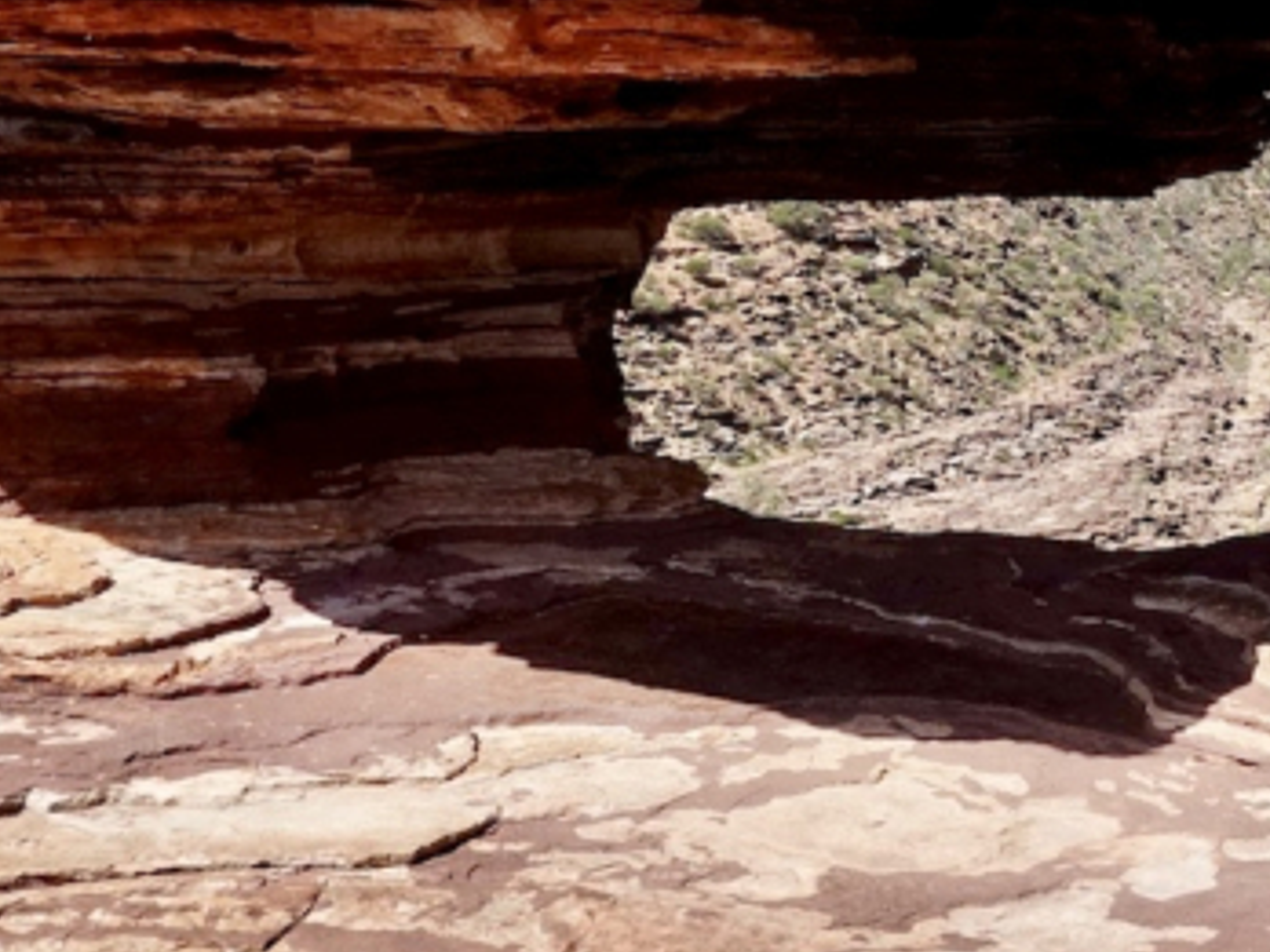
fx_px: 2715
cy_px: 46
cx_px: 1153
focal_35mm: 74
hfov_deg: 25.5
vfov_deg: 19.4
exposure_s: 1/500
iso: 125
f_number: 5.6
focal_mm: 9.47
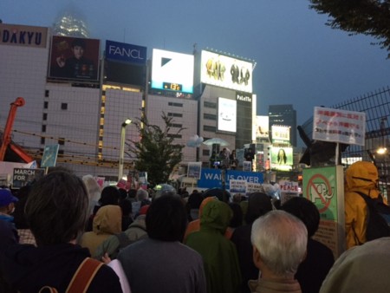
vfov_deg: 48.3
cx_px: 195
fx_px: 327
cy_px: 146
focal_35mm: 29
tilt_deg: +9.5
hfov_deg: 61.6
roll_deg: -1.8
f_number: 2.2
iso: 160
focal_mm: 4.15
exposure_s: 1/30
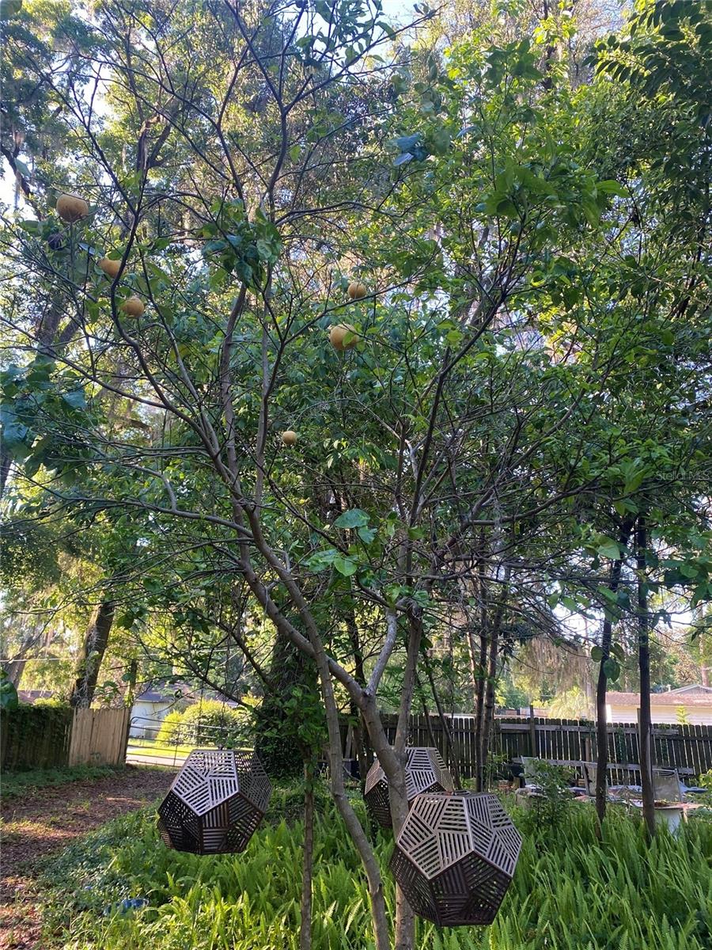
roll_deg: -1.1
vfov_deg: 67.3
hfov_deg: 53.1
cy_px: 475
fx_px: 713
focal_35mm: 26
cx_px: 356
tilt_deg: +18.4
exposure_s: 1/121
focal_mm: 4.25
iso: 50
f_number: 1.8
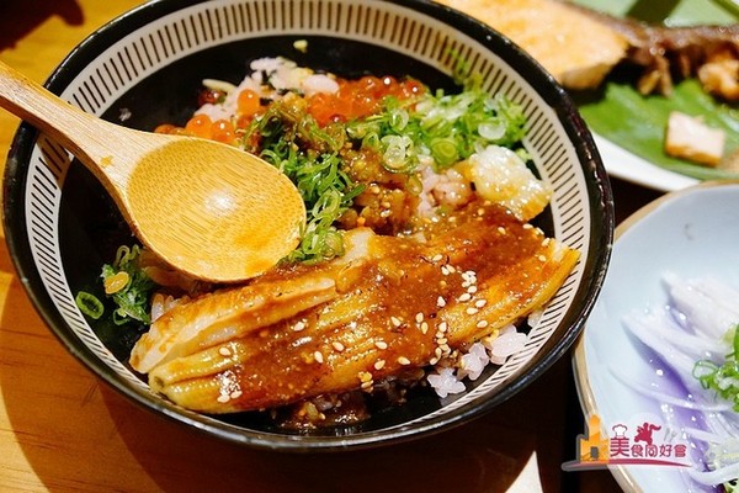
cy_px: 246
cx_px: 370
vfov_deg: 29.9
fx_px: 924
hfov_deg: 43.6
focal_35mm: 45
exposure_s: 1/60
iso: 2500
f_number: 4
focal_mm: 30
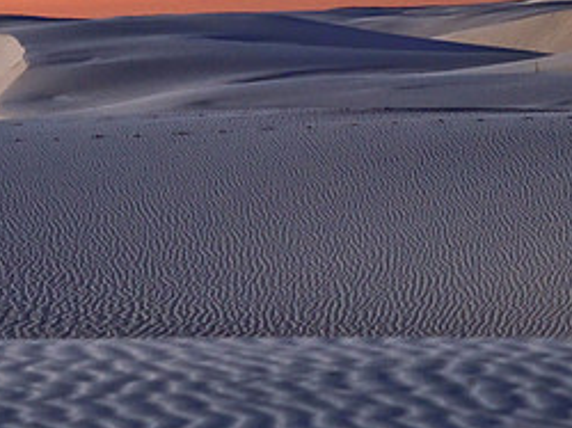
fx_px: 11044
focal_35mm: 669
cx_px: -82
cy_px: 237
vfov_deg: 2.2
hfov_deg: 3.0
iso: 200
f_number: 16
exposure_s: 1/6
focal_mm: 200
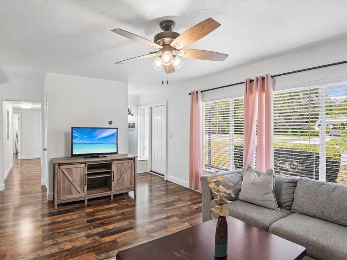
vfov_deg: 71.6
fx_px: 180
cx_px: 144
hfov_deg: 87.0
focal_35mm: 18
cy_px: 132
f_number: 8
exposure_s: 1/20
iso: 400
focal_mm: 16
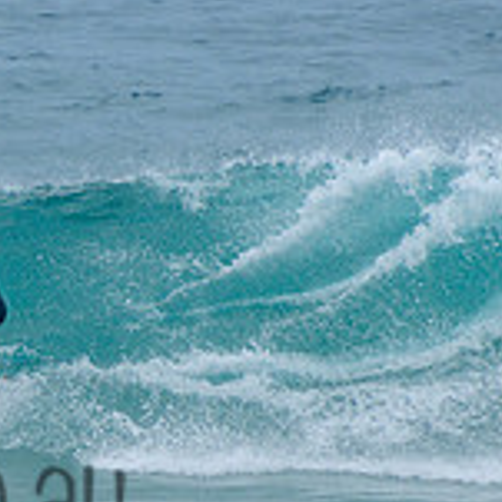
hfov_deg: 1.0
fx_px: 29549
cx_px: -135
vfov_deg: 1.0
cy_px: 359
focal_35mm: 1801
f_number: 5.6
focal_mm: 400
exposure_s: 1/2000
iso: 220
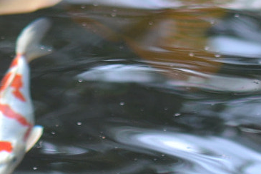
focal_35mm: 624
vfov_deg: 2.2
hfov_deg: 3.3
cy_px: -175
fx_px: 4523
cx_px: -194
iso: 100
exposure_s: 1/50
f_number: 5
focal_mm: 95
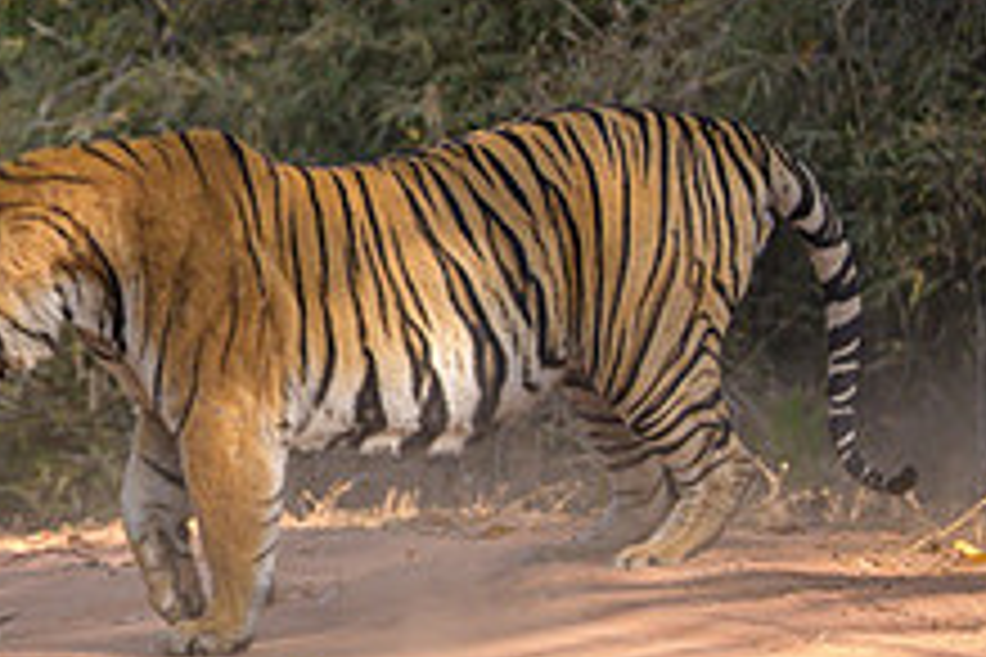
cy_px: 176
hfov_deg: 3.1
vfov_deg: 2.1
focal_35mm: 668
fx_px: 18294
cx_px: -193
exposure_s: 1/1600
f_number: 4
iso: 1600
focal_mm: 230
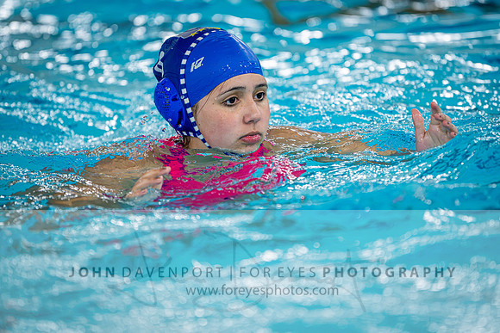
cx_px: 259
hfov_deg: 8.1
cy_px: 126
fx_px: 3535
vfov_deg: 5.4
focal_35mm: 254
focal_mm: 200
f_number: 2.8
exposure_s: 1/1000
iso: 4500
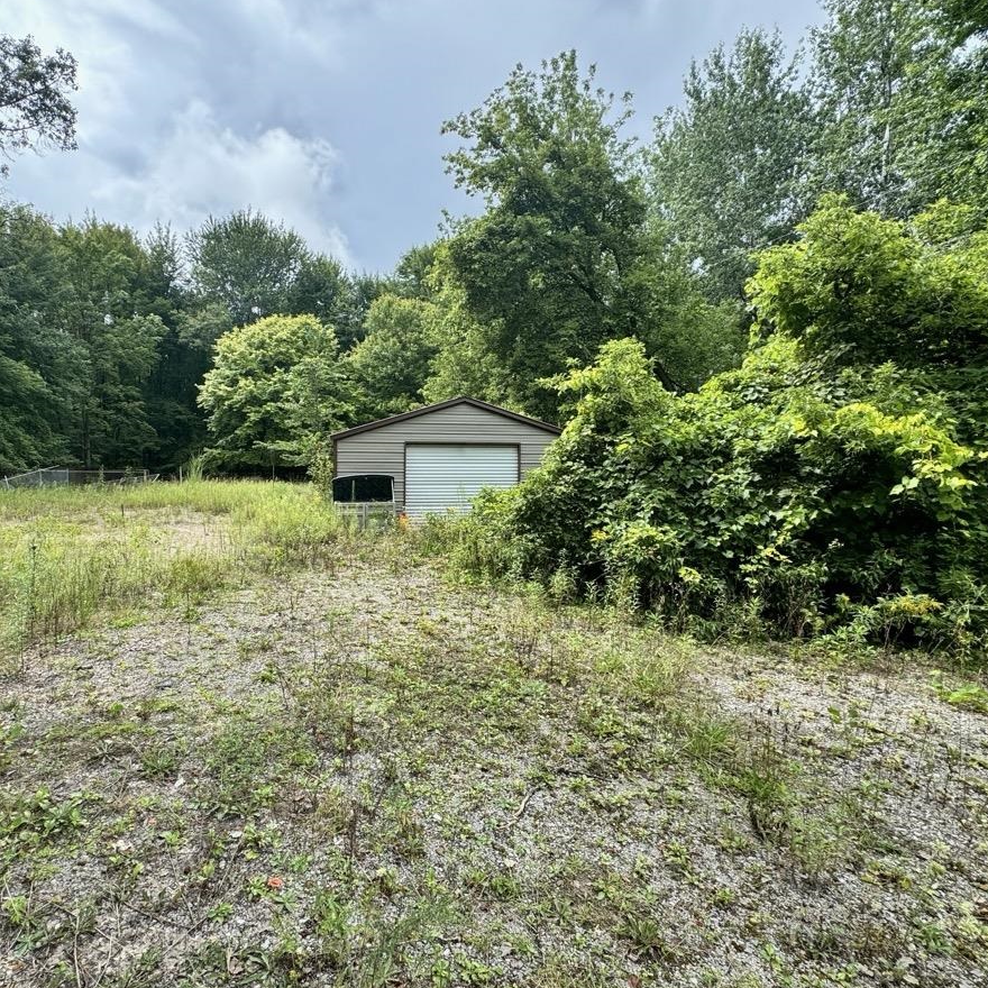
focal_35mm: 18
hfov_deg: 80.1
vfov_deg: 80.7
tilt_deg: -5.5
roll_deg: -1.3
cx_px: 412
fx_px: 581
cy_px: 507
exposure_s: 1/518
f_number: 2.2
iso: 40
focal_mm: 2.22
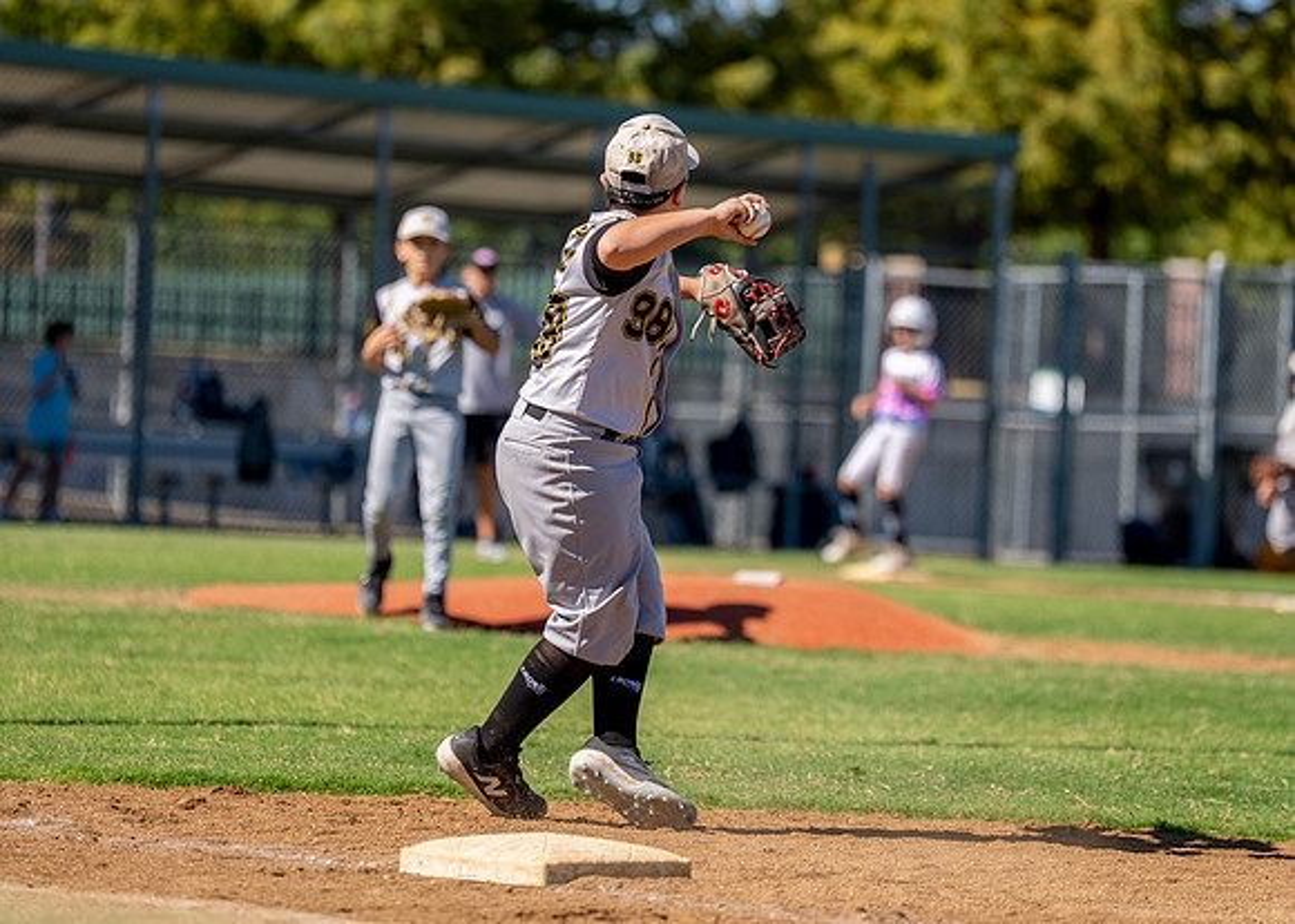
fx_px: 7048
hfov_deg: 10.5
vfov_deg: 7.5
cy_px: 376
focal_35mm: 192
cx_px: 682
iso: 125
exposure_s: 1/3200
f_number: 2.8
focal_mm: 153
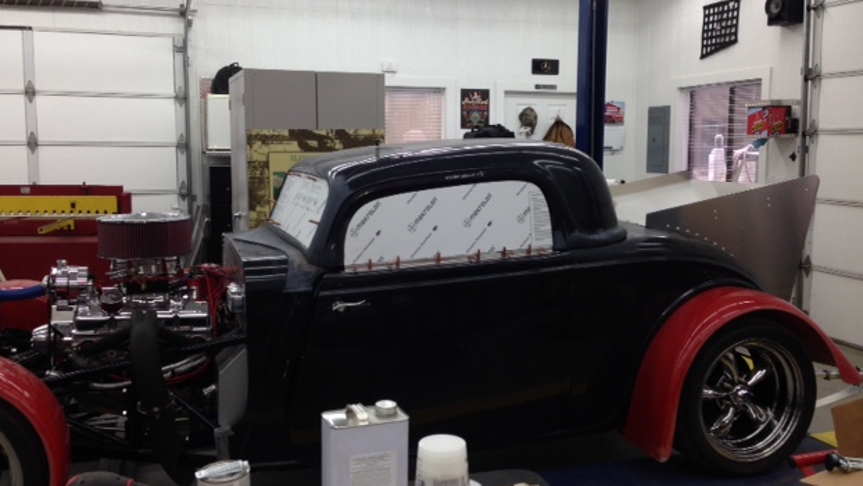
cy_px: 225
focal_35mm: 37
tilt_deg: -4.1
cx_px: 429
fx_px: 847
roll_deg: -0.1
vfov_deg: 32.0
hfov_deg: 54.0
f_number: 2.4
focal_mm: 4.12
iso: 50
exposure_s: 1/60
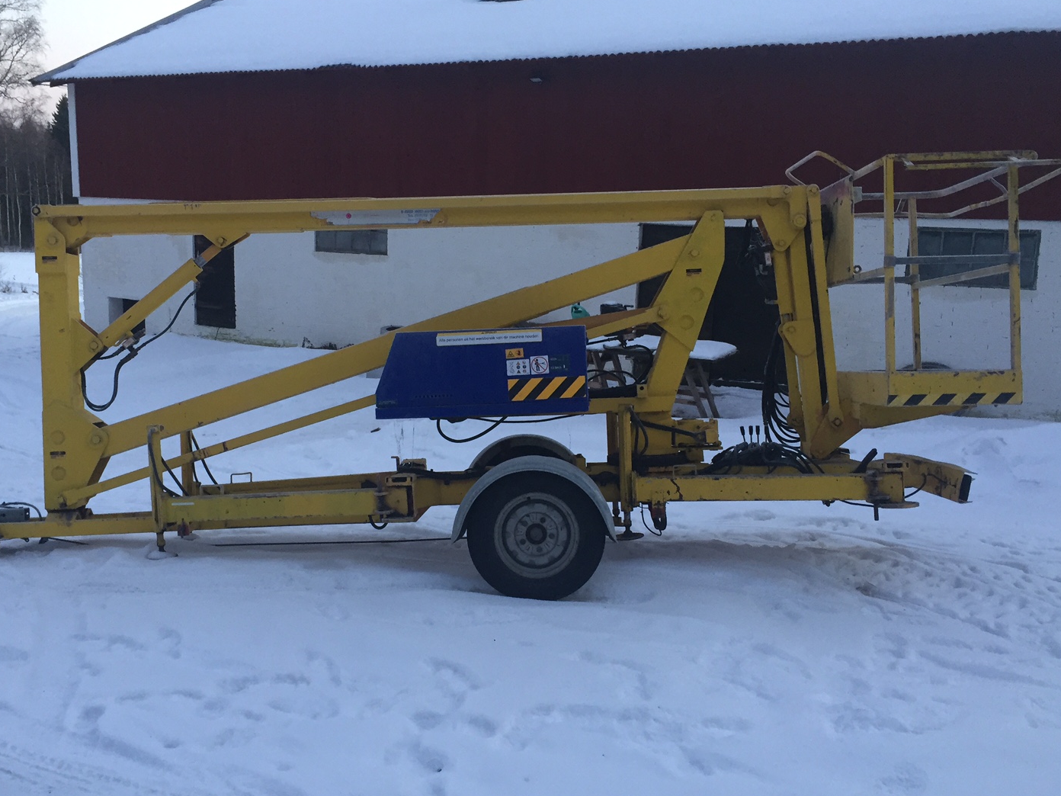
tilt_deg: -10.8
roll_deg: -0.3
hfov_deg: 53.9
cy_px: 382
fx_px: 1042
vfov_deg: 41.8
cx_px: 479
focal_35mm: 34
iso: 125
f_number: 2.2
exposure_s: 1/33
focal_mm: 4.15
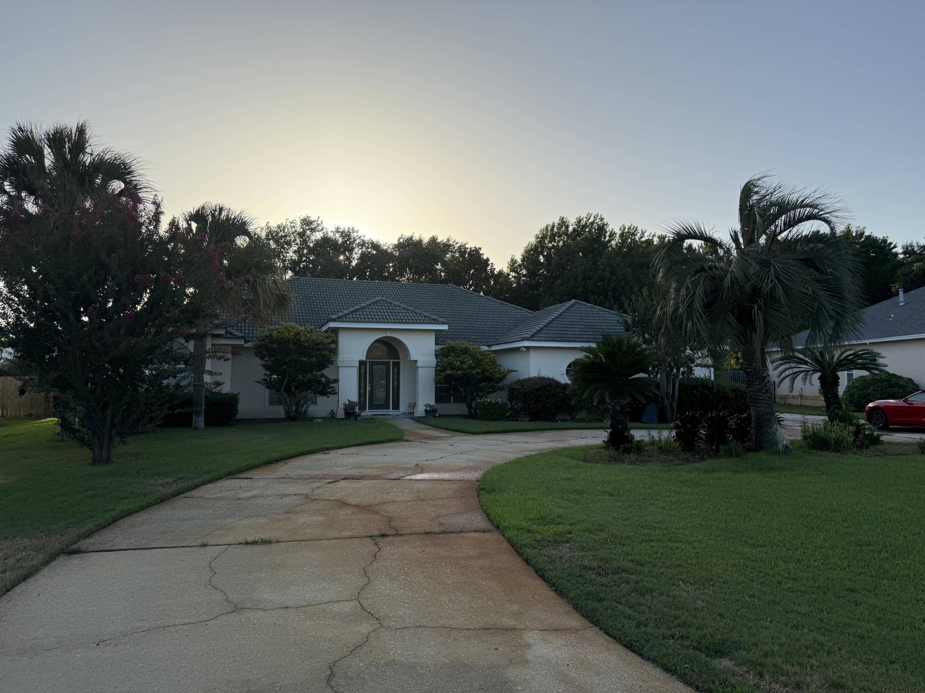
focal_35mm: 24
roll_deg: +0.3
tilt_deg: +3.3
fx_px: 641
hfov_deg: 71.6
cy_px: 346
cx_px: 462
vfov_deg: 56.8
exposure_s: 1/4167
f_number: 1.78
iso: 80
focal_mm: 6.76
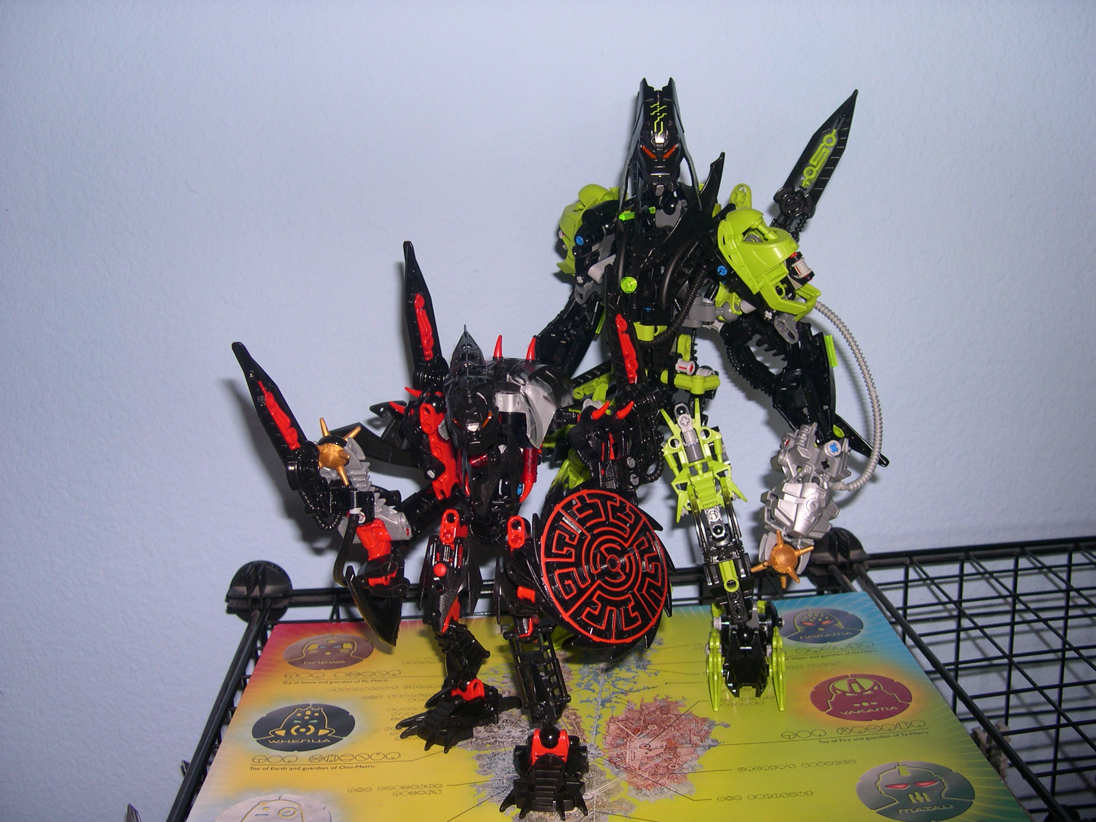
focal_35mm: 38
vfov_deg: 37.7
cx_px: 548
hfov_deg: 49.0
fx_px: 1203
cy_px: 411
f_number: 2.8
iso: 100
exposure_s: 1/60
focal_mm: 8
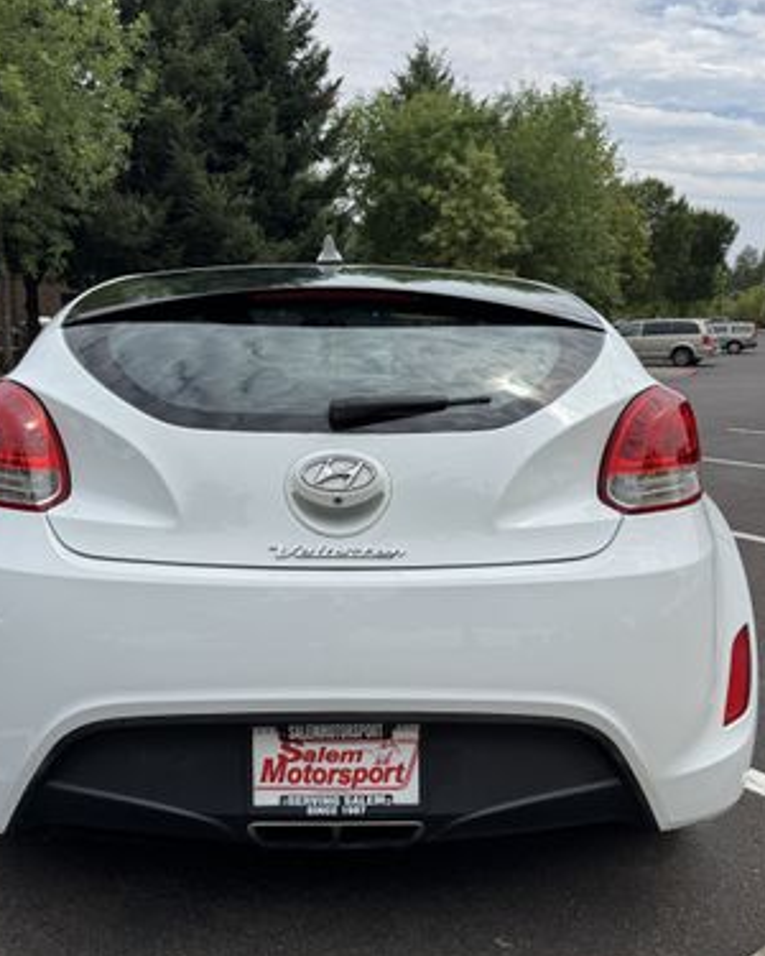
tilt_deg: -12.8
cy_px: 500
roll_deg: +0.7
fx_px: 849
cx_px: 339
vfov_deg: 58.7
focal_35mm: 30
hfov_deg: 48.4
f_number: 1.78
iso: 80
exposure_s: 1/6410
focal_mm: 6.76
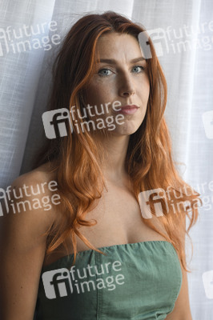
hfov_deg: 11.4
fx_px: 1067
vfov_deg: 17.1
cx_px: 106
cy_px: 160
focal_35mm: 120
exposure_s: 1/200
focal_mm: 120
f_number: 5
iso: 800
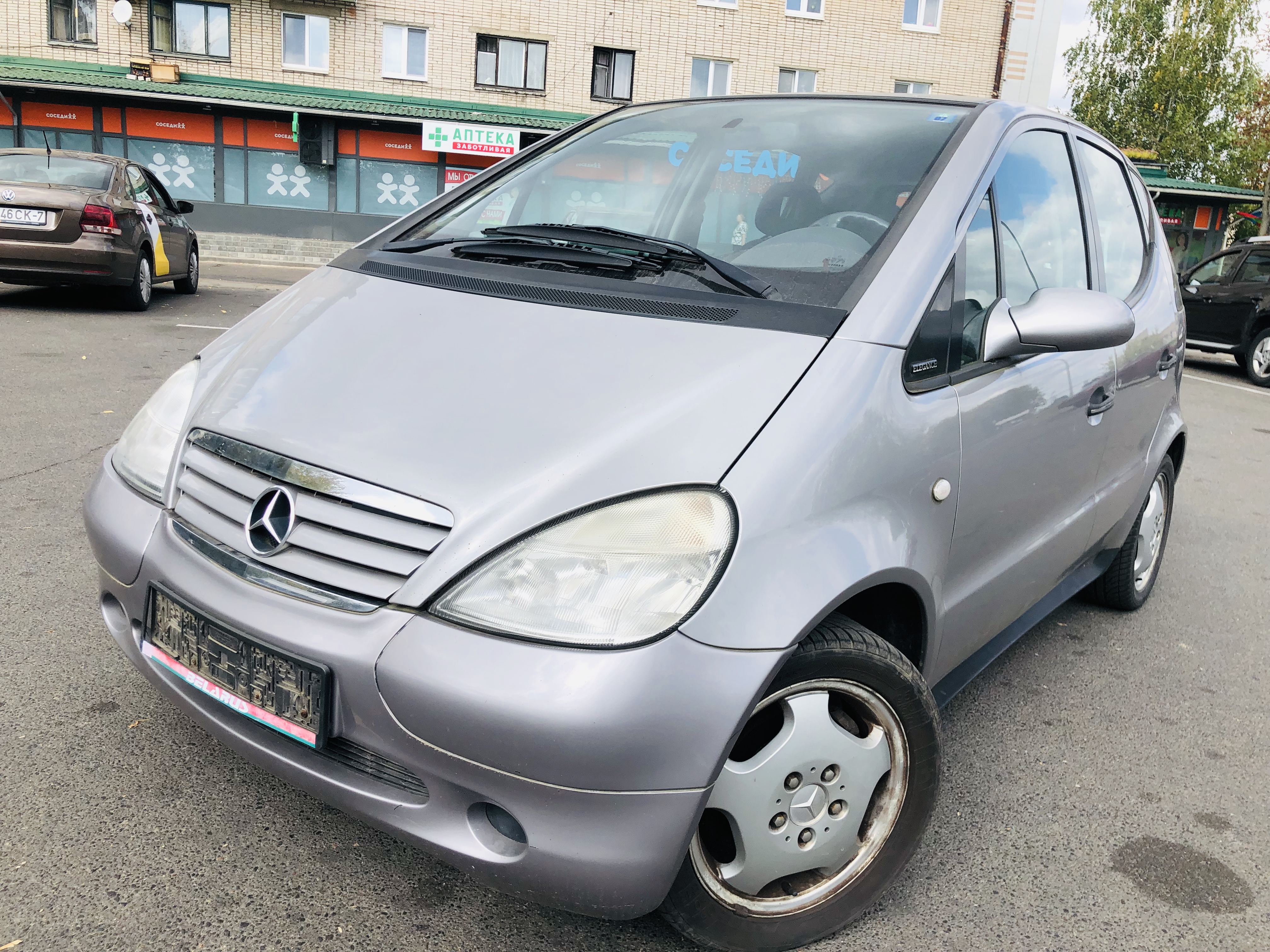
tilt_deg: -11.1
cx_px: 635
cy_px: 476
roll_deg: -3.7
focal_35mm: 28
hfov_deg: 63.4
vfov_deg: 49.7
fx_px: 1027
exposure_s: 1/889
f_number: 1.8
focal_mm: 4
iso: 20
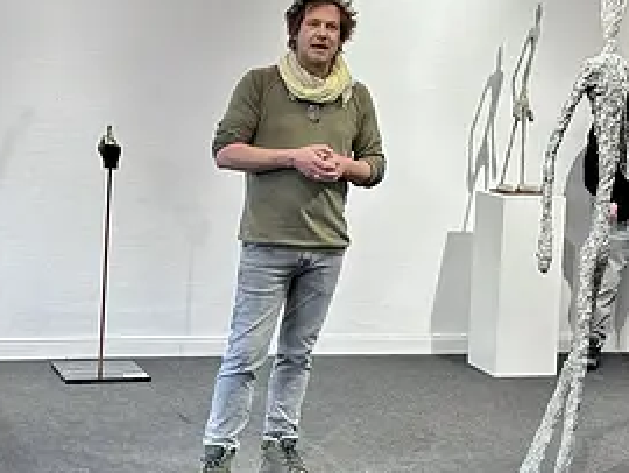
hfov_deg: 27.4
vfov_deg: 20.7
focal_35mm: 71
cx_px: 333
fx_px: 1291
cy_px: 200
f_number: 1.78
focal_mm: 6.86
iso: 50
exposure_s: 1/100
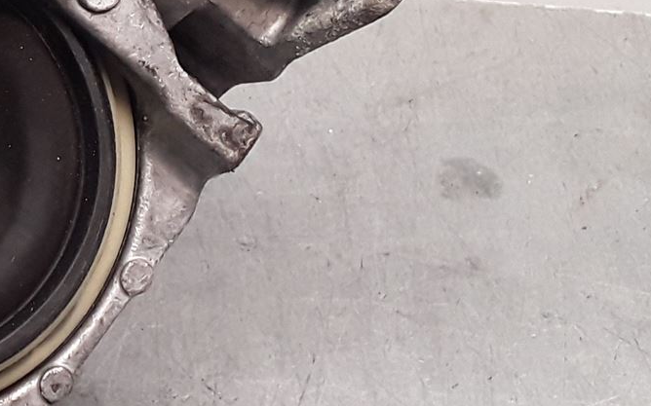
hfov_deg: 21.0
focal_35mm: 91
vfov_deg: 14.4
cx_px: -161
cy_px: 197
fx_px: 1614
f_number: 1.9
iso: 100
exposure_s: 1/100
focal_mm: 2.91
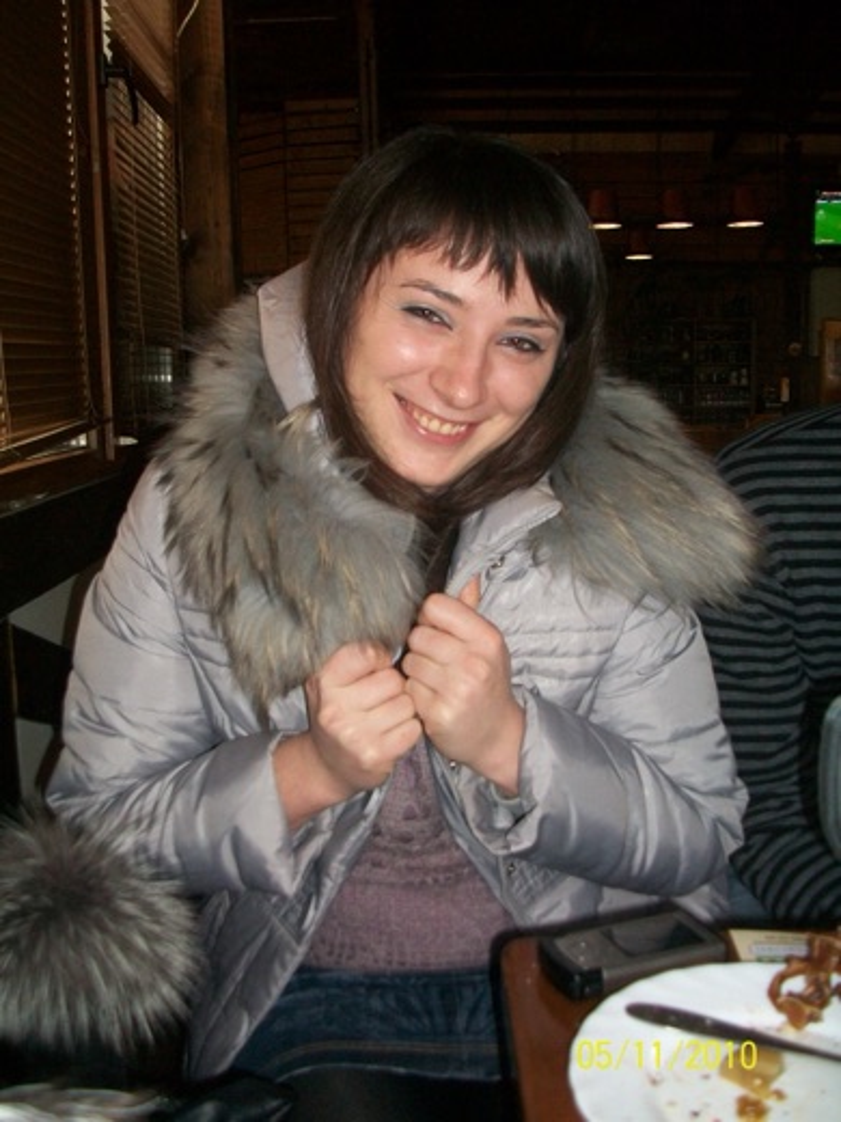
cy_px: 561
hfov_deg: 41.8
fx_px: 1101
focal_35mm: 34
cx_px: 420
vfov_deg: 54.0
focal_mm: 5.7
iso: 120
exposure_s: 1/60
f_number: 2.8
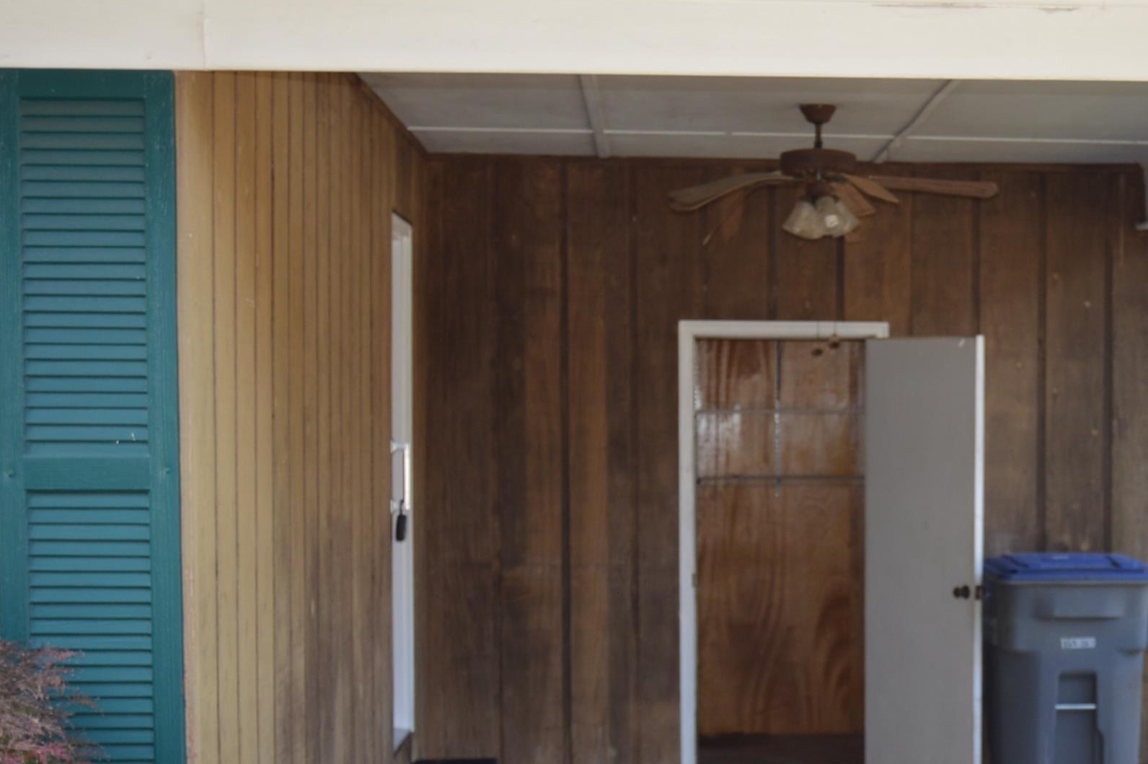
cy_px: 598
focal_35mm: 85
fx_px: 2709
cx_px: 1021
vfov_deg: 16.0
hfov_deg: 23.3
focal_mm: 30
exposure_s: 1/125
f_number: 4.2
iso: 160
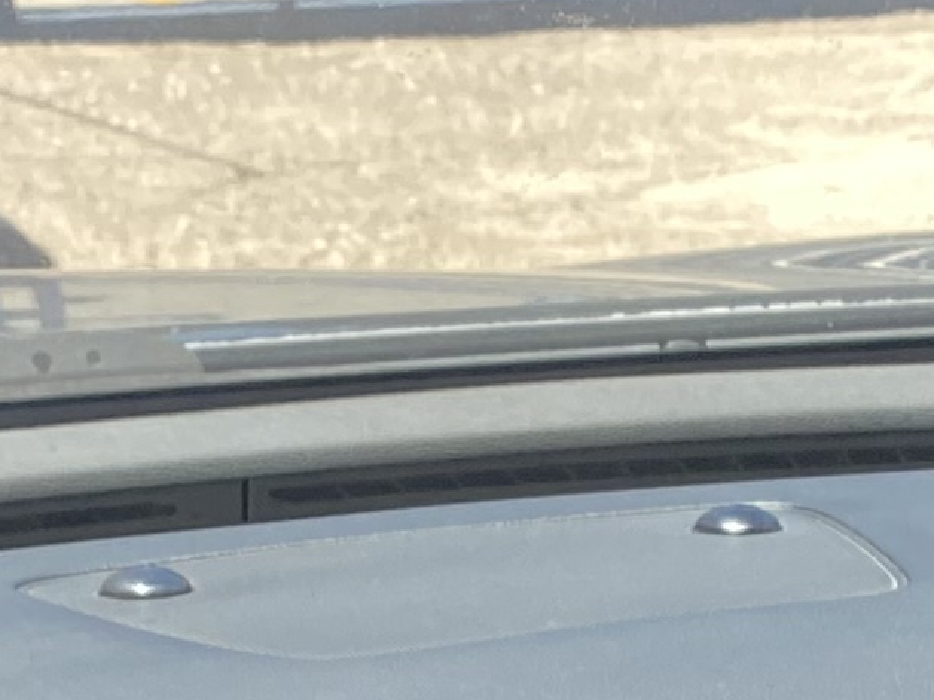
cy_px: 1948
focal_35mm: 167
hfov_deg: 11.7
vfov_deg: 7.9
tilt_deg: -33.1
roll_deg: -2.3
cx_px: 919
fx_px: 4506
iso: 100
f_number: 1.8
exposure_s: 1/121
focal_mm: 4.25
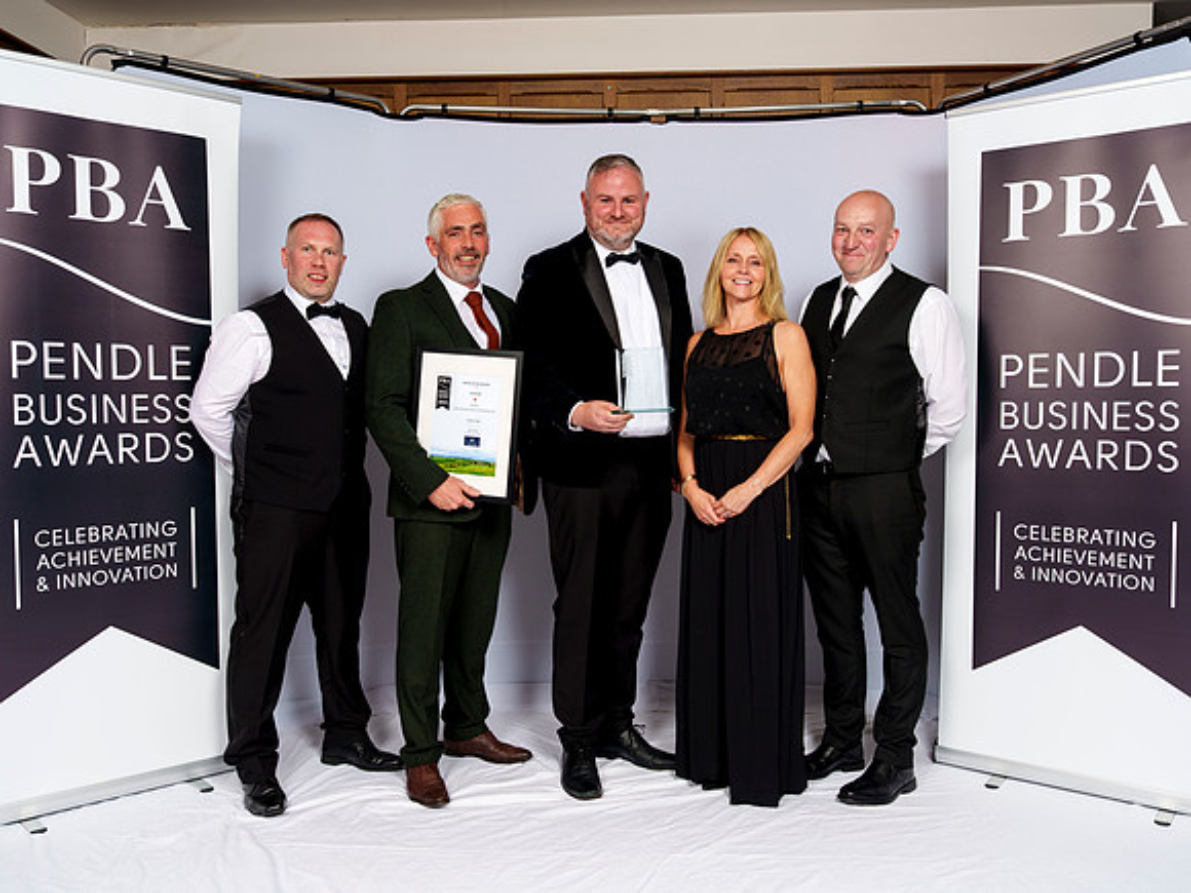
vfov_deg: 44.8
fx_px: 1084
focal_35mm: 32
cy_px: 447
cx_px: 588
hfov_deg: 57.6
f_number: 8
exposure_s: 1/125
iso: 100
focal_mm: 29
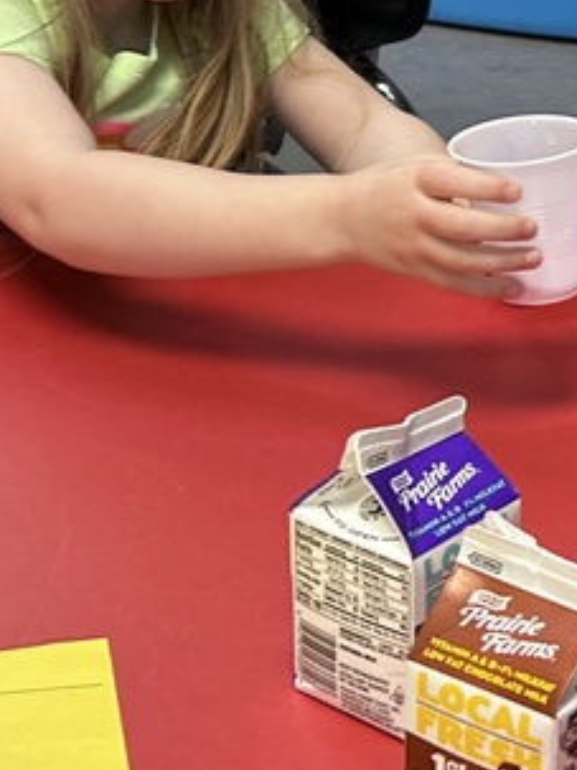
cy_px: 219
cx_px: 930
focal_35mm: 88
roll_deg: -5.7
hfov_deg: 15.2
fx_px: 1957
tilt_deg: -21.2
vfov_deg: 22.1
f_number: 1.5
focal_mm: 5.7
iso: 125
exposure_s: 1/60
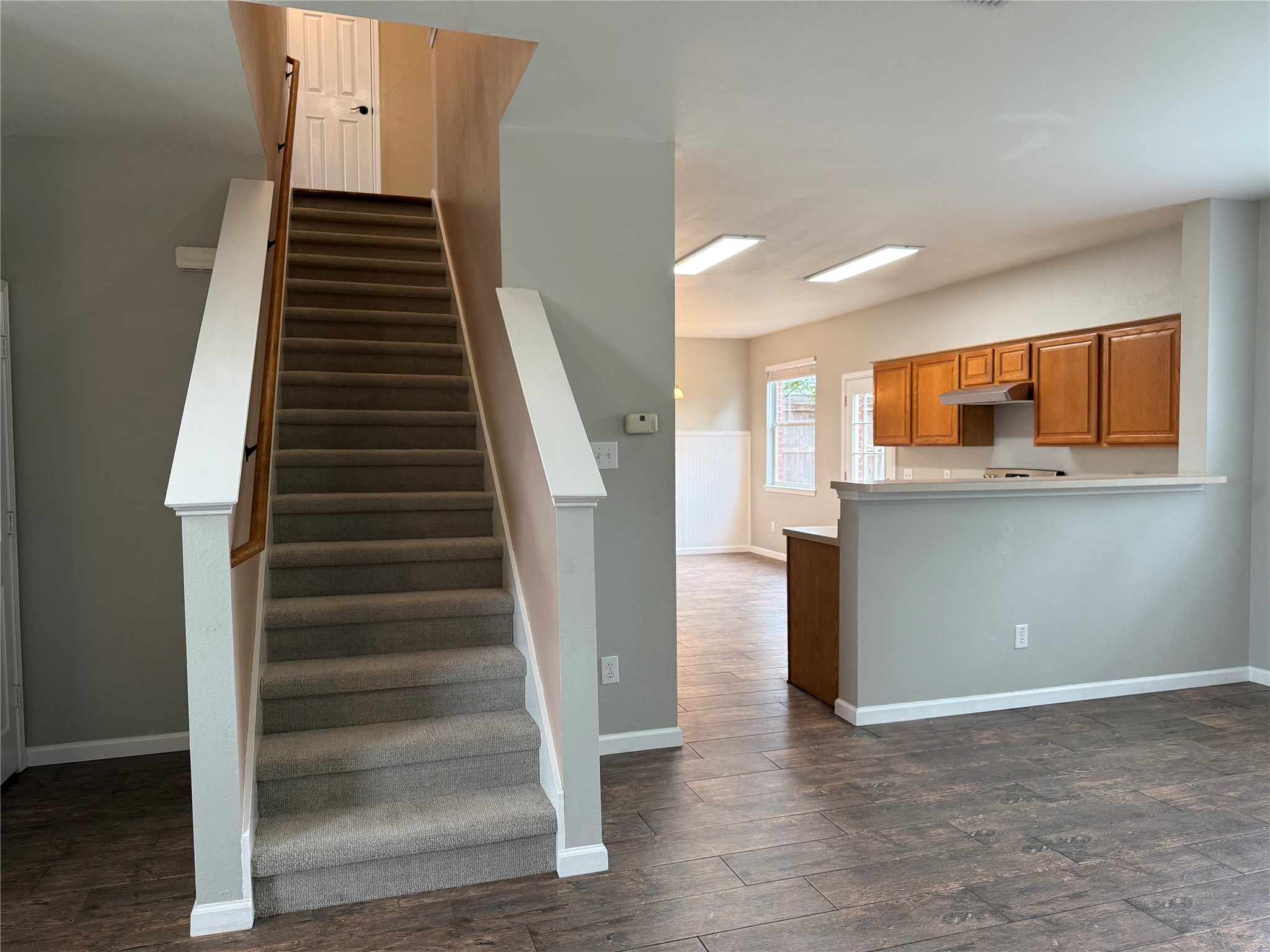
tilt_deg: -2.5
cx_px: 635
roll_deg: +0.1
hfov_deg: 71.6
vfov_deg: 56.8
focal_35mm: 24
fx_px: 881
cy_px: 476
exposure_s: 1/120
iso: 200
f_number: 1.78
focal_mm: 6.76
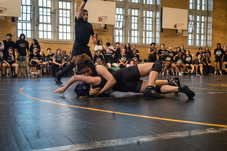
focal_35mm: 43
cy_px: 86
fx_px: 271
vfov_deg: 31.2
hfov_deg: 45.5
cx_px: 110
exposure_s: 1/320
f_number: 4
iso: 4000
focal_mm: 35
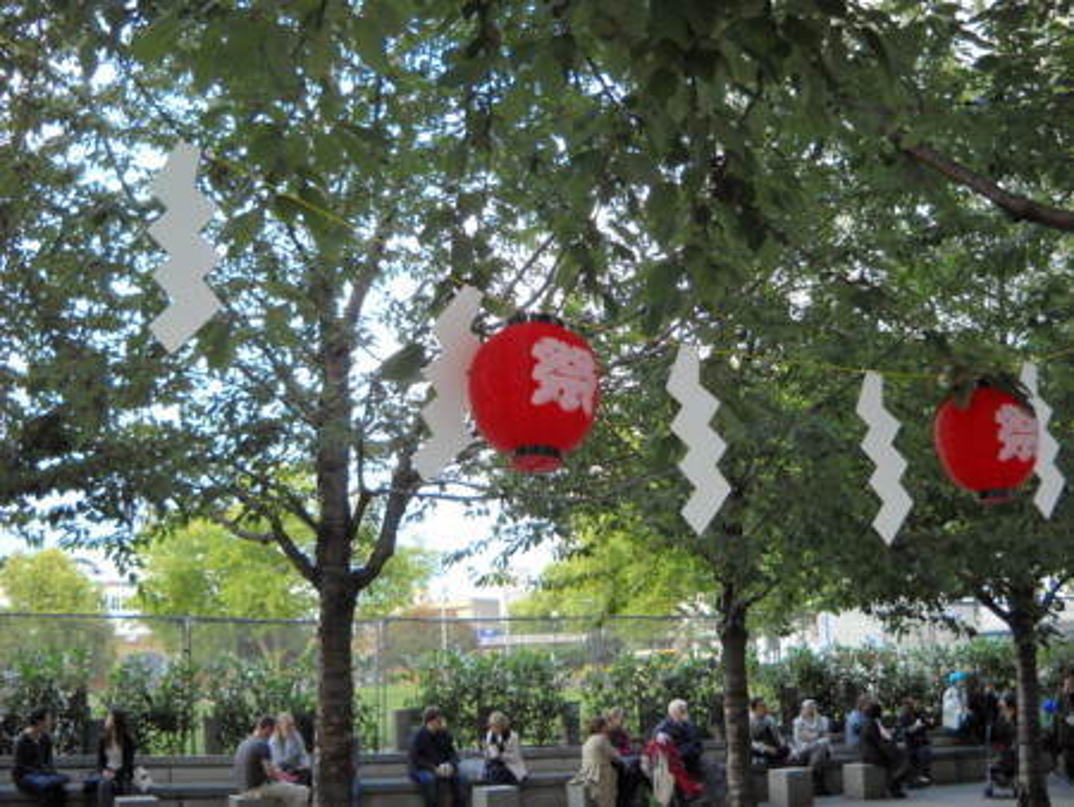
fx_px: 1273
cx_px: 537
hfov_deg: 45.8
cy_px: 404
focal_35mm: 41
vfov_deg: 35.2
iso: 64
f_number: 3.1
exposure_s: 1/91
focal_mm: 6.72
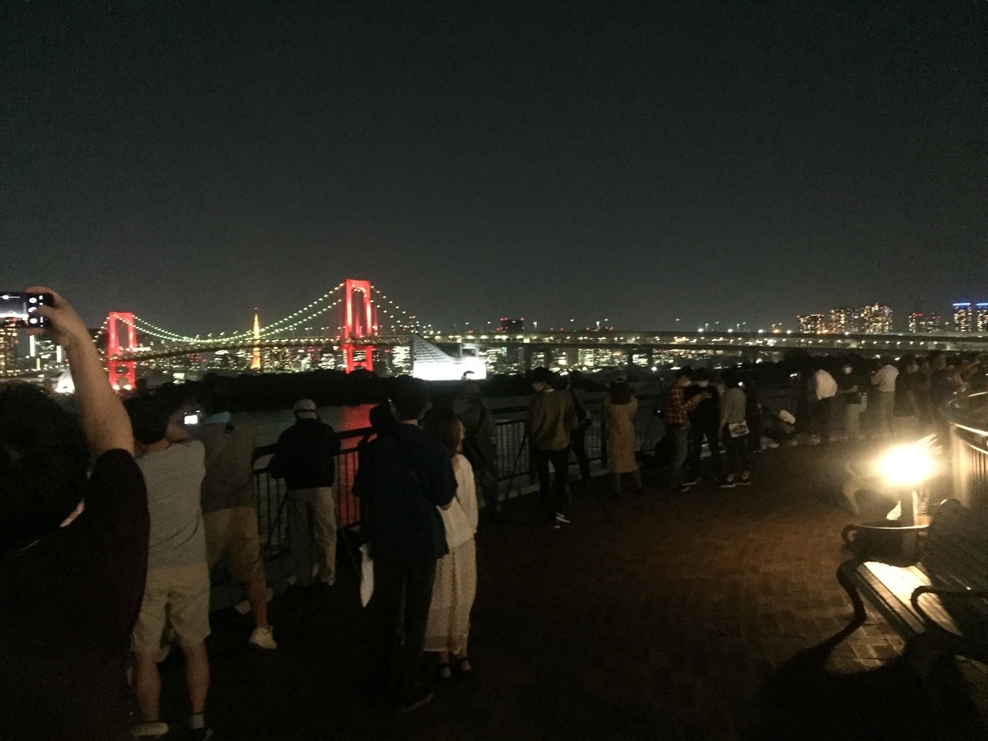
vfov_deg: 48.2
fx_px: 828
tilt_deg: -0.1
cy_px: 370
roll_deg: +0.1
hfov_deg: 61.7
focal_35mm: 29
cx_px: 494
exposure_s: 1/15
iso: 2000
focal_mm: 4.15
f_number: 2.2
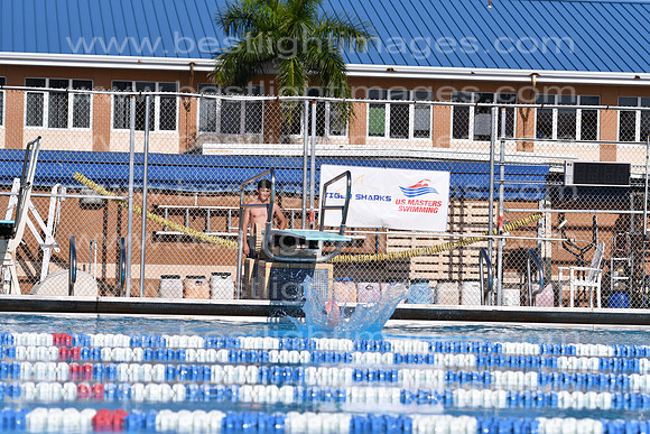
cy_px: 217
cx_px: 325
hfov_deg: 13.4
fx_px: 2763
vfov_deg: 9.0
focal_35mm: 153
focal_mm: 102
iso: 220
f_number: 4.5
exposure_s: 1/8000
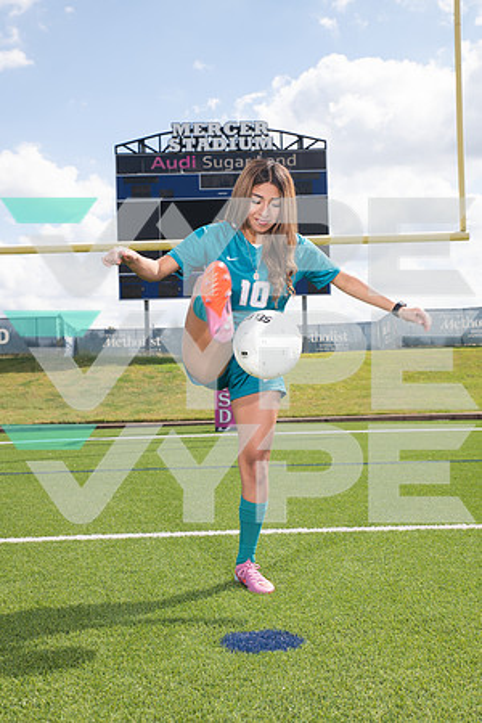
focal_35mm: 46
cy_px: 362
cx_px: 241
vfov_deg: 42.7
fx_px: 924
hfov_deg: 29.2
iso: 125
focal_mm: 46
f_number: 7.1
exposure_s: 1/400
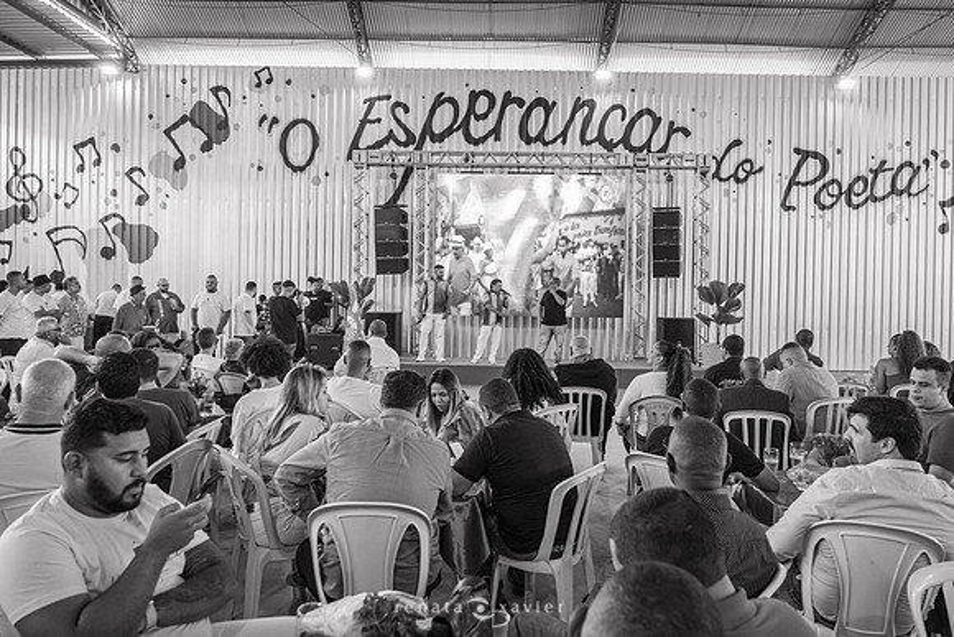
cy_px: 299
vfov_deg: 50.5
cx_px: 506
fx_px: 675
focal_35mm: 25
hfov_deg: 70.4
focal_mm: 16
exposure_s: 1/200
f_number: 2.8
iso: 800
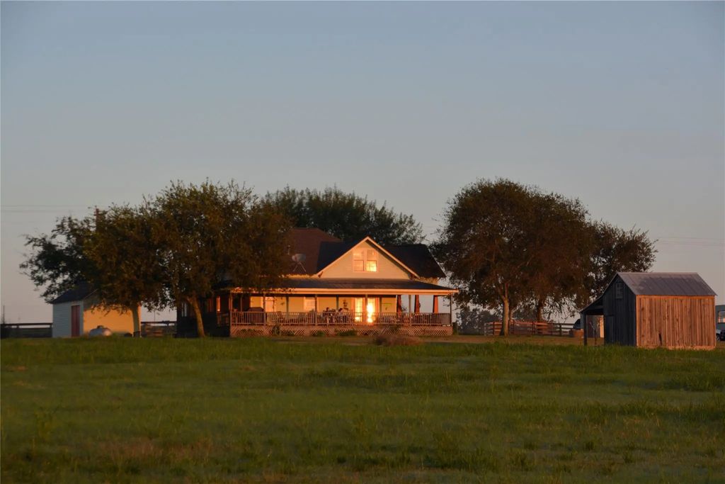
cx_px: 362
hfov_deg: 16.1
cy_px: 242
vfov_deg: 10.8
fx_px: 2568
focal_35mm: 128
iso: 200
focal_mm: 85
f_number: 7.1
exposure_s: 1/200
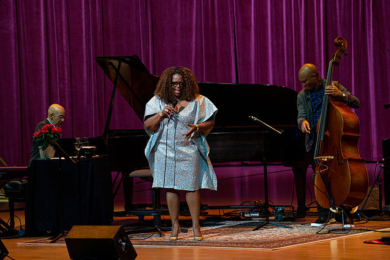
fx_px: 2422
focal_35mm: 223
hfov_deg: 9.2
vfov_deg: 6.2
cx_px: 189
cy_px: 125
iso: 2500
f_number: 5
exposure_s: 1/320
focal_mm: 200
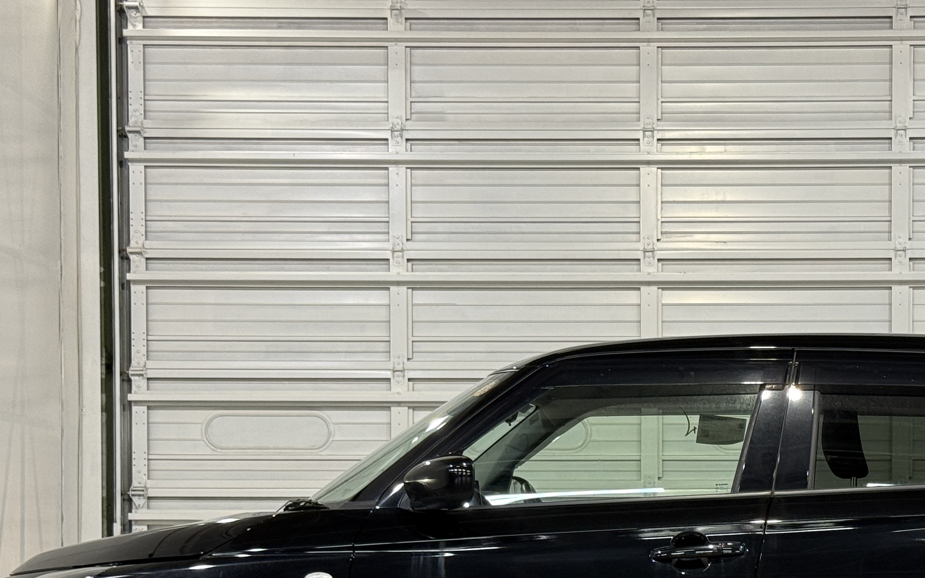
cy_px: 551
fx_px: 2218
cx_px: 654
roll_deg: +0.0
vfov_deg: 14.6
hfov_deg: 23.4
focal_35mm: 88
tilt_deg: +0.2
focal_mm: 6.76
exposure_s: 1/60
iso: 100
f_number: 1.78
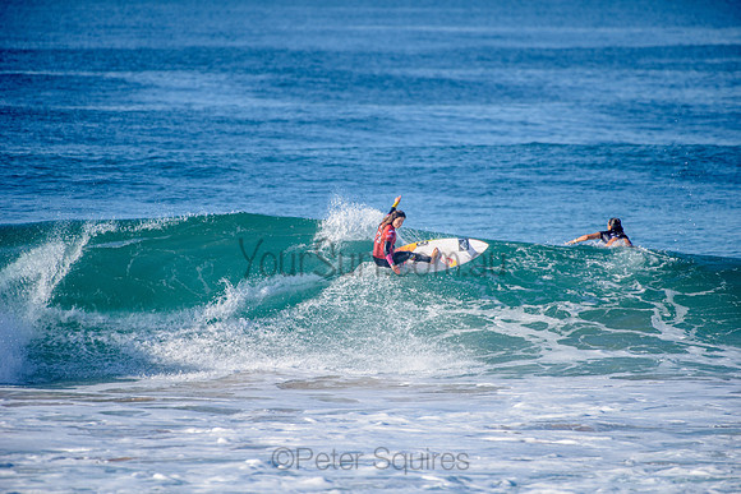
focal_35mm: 500
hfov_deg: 4.1
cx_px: 370
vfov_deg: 2.8
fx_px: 10294
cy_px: 247
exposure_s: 1/1600
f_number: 5.6
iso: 180
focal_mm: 500
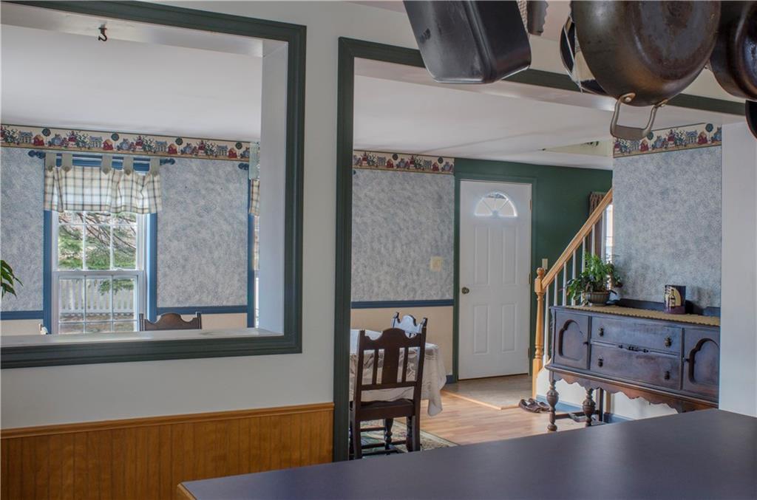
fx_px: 755
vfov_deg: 36.7
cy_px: 250
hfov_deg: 53.3
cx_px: 378
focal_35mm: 36
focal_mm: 24
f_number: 14
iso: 200
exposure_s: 1/1.67
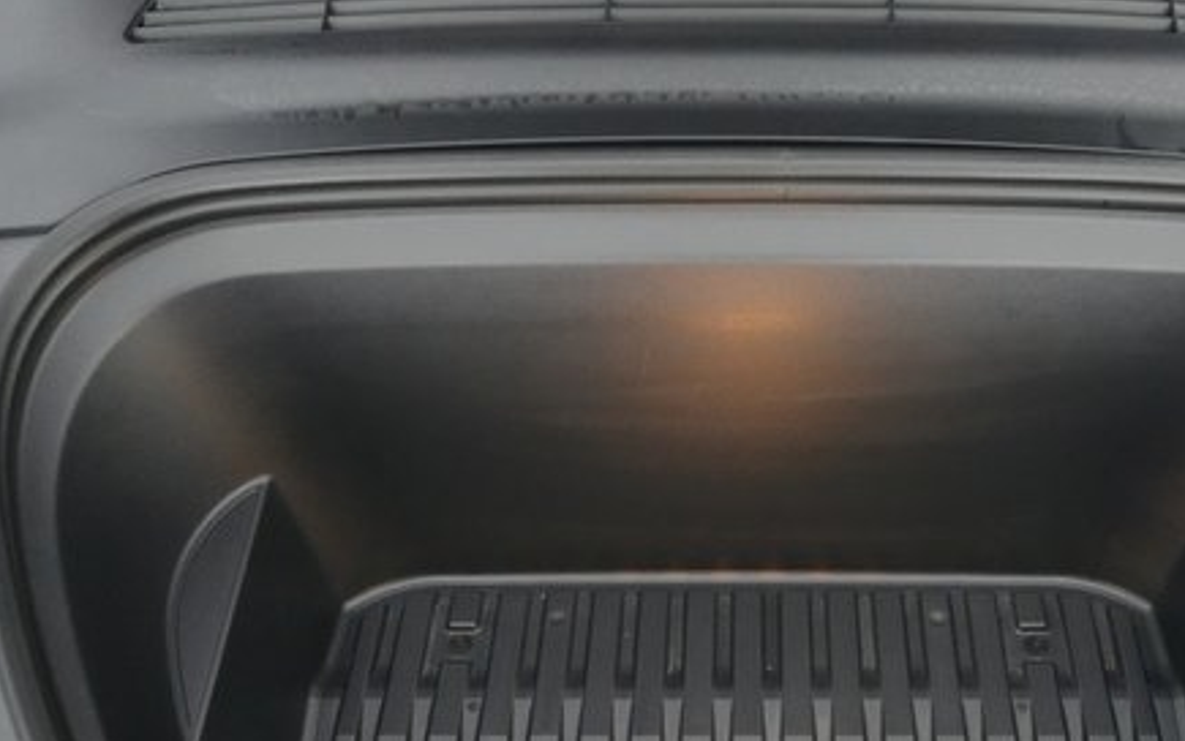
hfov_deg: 49.8
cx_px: 755
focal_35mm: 39
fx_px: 1260
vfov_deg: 32.2
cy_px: 553
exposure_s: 1/160
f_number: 2.8
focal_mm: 26
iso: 12800
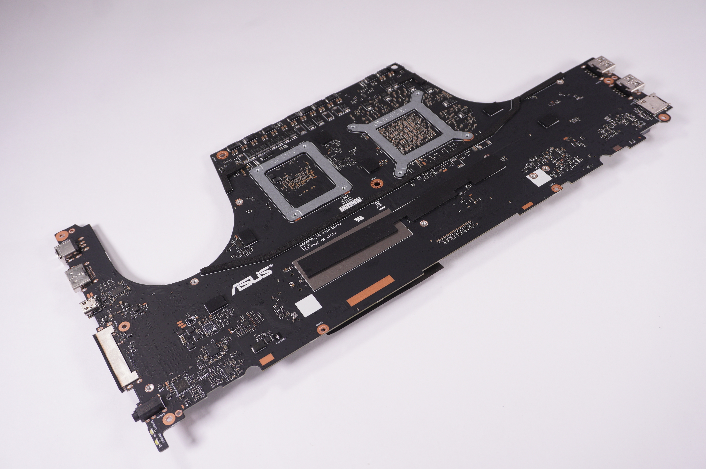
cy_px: 234
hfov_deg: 55.1
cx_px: 353
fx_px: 676
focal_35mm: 34
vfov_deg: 38.3
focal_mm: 23
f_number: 5.6
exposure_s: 1/200
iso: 250
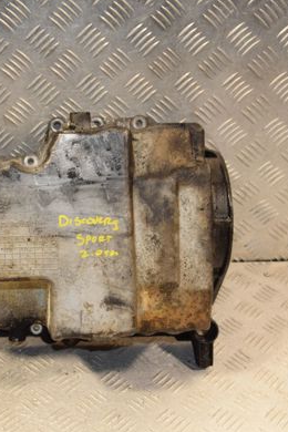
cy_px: 218
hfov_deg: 22.8
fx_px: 708
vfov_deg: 33.9
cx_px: 74
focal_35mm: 59
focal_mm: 24
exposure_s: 1/200
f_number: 5
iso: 800
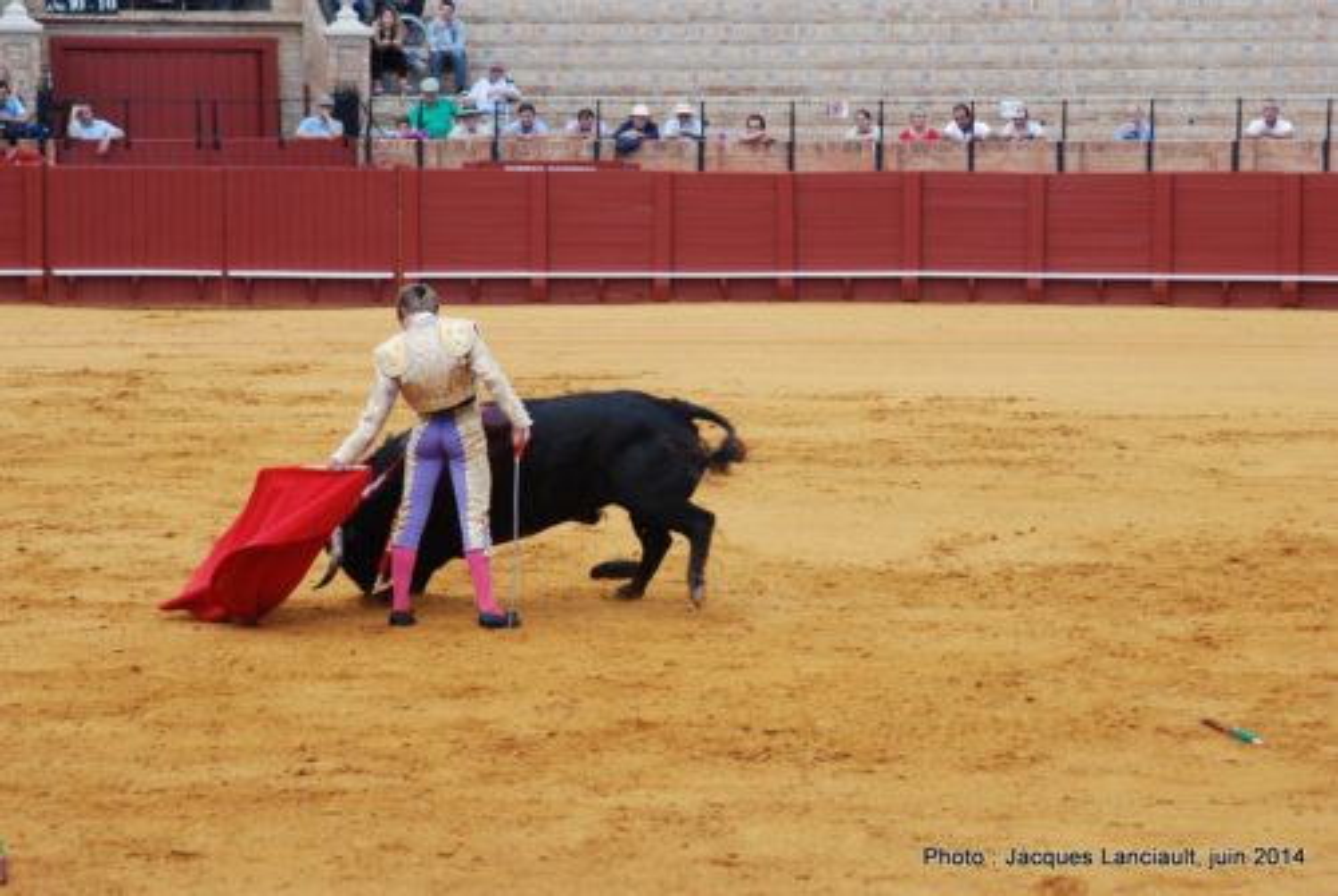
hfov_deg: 14.8
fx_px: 5137
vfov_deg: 10.0
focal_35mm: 138
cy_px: 448
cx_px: 669
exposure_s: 1/200
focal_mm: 92
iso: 400
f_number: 5
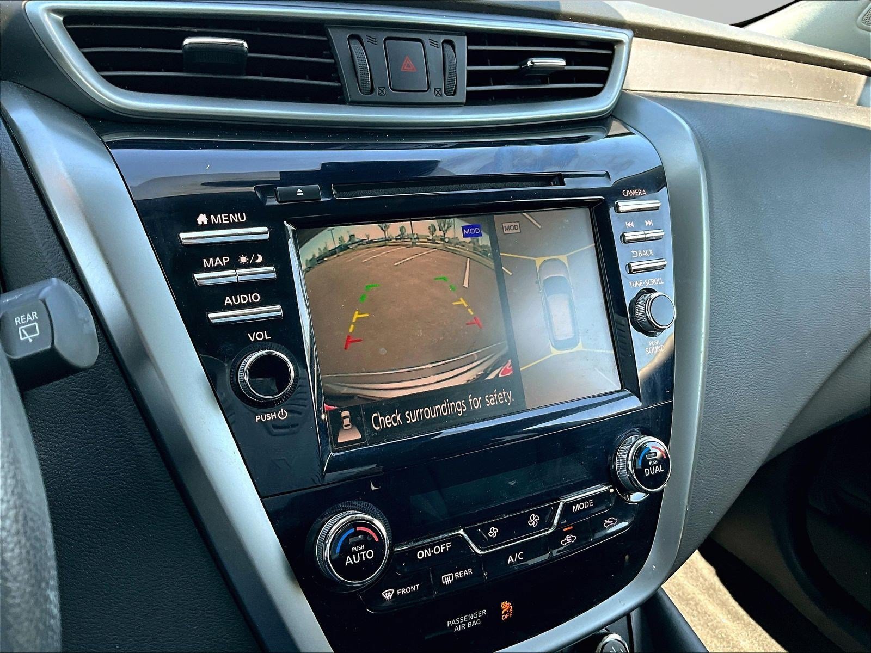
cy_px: 326
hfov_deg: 61.7
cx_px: 436
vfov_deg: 48.2
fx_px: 730
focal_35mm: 29
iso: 40
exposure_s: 1/111
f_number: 1.8
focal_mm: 3
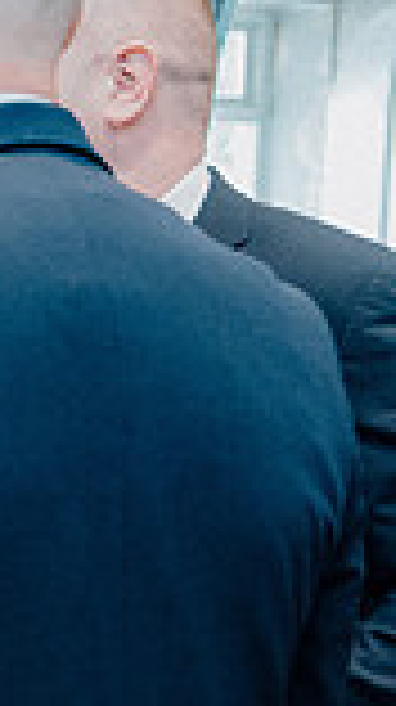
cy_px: 533
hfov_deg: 8.8
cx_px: -446
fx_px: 2396
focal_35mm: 128
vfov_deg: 16.7
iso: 2500
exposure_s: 1/160
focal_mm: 33
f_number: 3.5
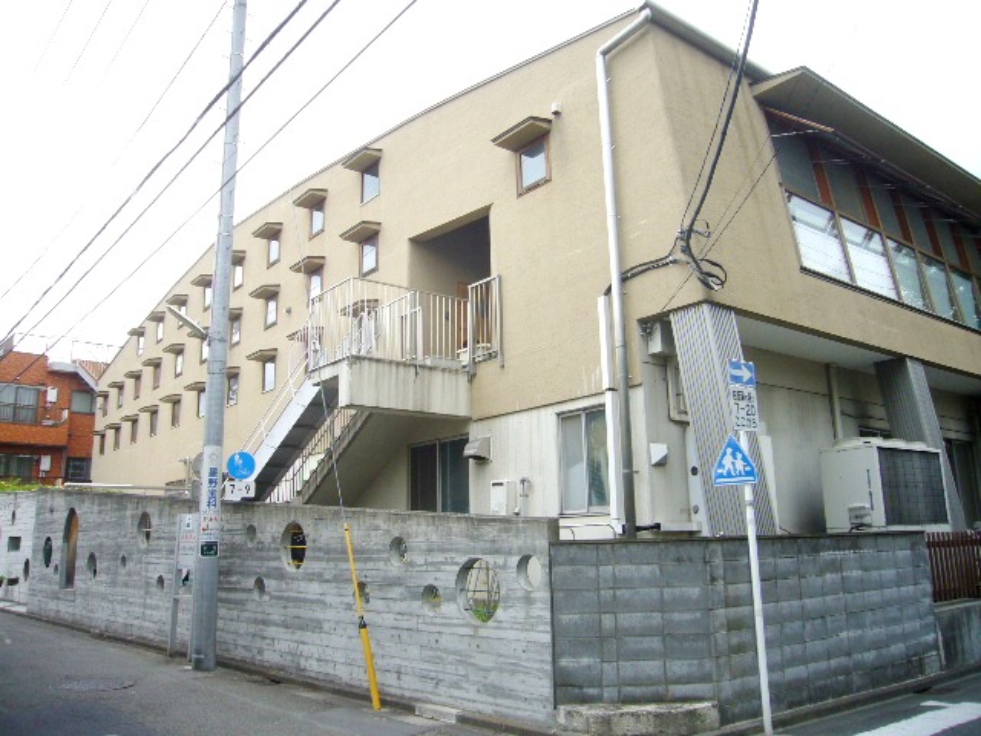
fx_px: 794
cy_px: 368
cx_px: 490
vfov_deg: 49.7
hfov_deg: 63.4
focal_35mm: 28
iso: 80
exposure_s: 1/320
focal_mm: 4.6
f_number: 2.8
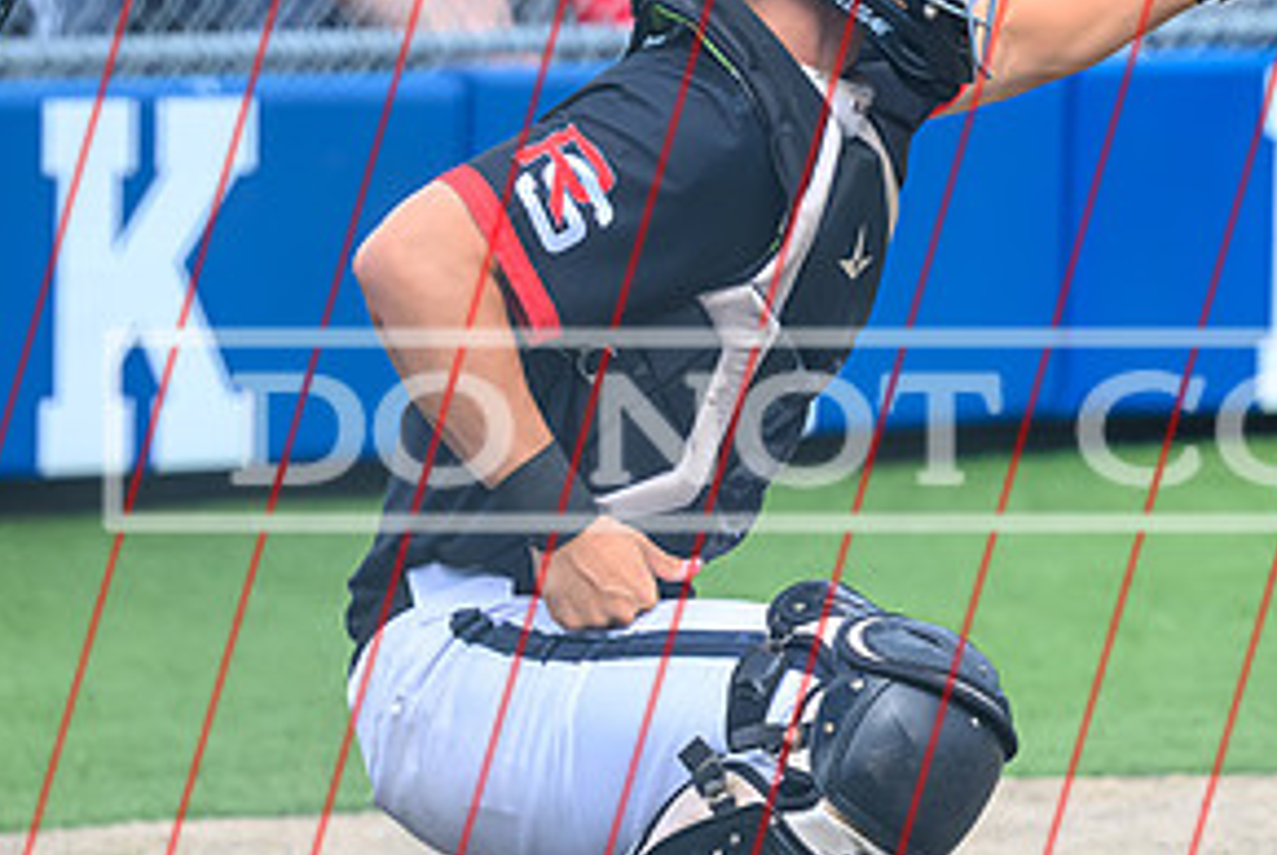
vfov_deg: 4.1
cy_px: 670
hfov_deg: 6.1
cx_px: 1024
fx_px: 12037
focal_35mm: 339
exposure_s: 1/3200
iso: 1250
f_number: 3.5
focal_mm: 130
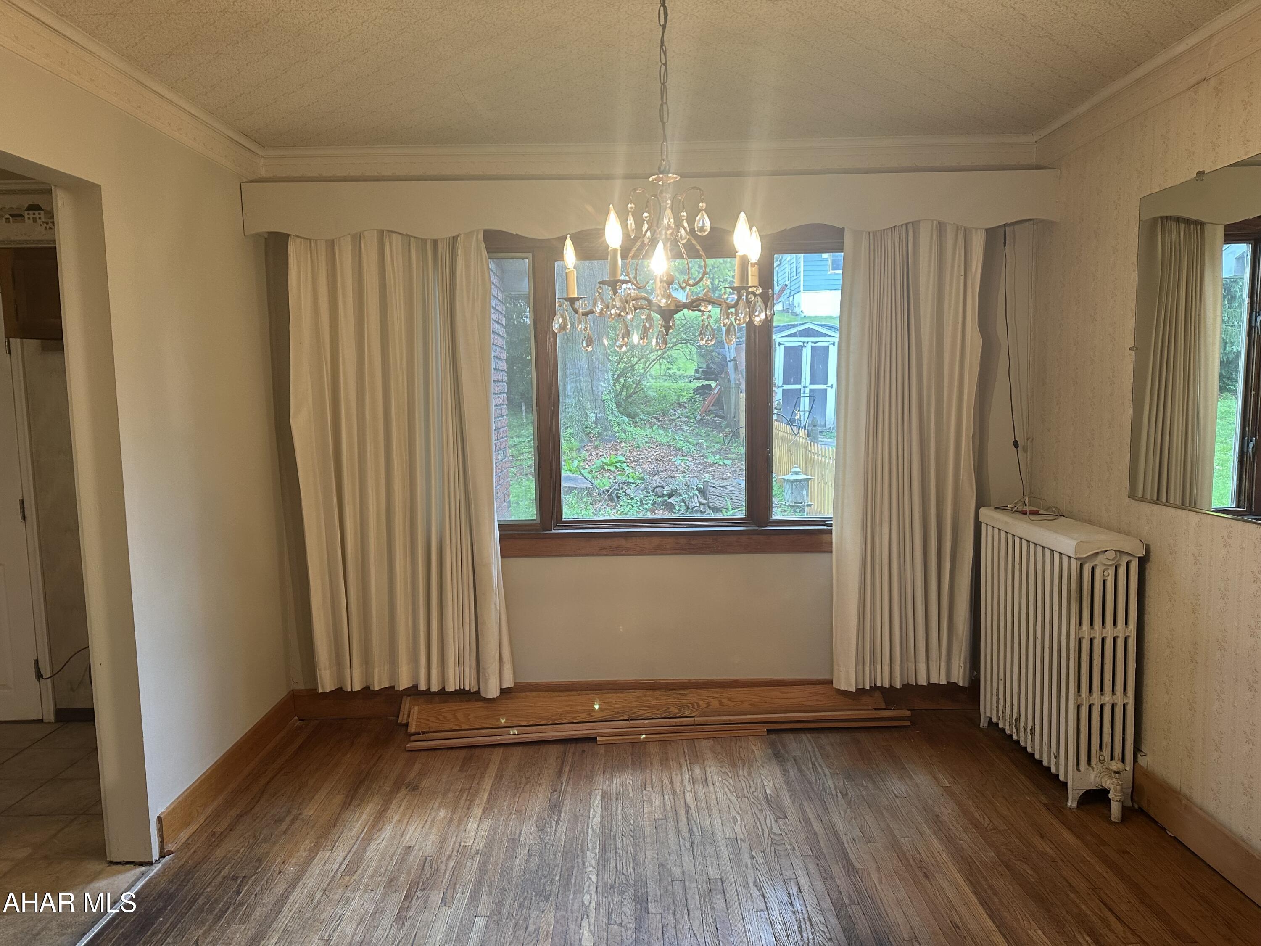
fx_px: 874
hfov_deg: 71.6
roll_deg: +1.9
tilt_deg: -4.7
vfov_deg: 56.8
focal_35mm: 24
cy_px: 473
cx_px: 630
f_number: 1.78
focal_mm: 6.86
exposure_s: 1/60
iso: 160
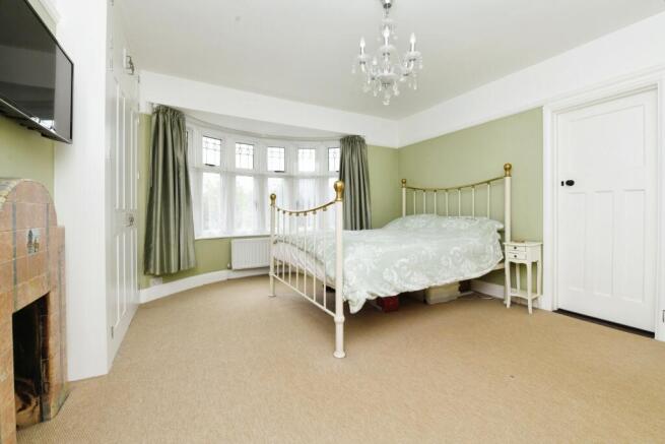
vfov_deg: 77.4
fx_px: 277
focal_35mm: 15
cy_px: 222
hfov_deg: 100.4
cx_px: 332
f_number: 10
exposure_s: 1/100
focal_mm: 15
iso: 800
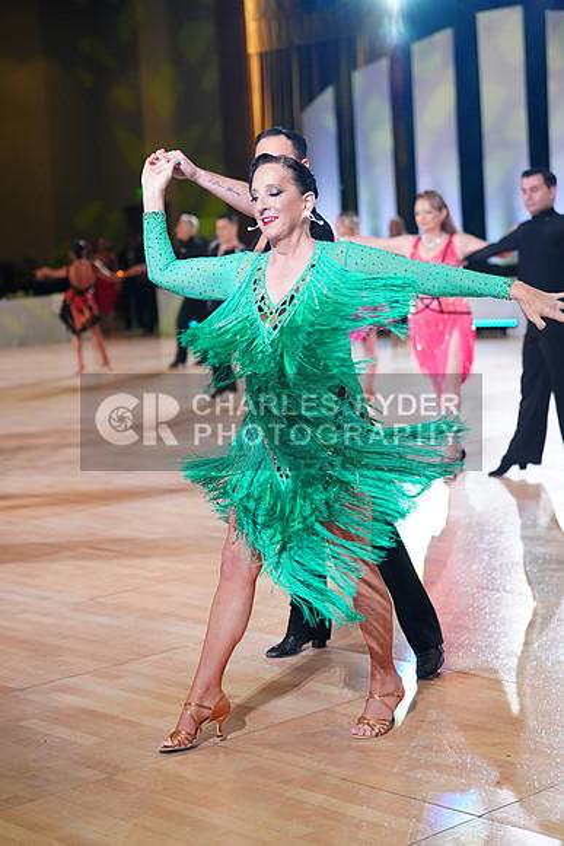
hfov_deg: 19.5
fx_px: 1644
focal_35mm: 70
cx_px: 282
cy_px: 423
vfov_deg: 28.8
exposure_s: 1/400
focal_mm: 70
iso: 2000
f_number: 2.8
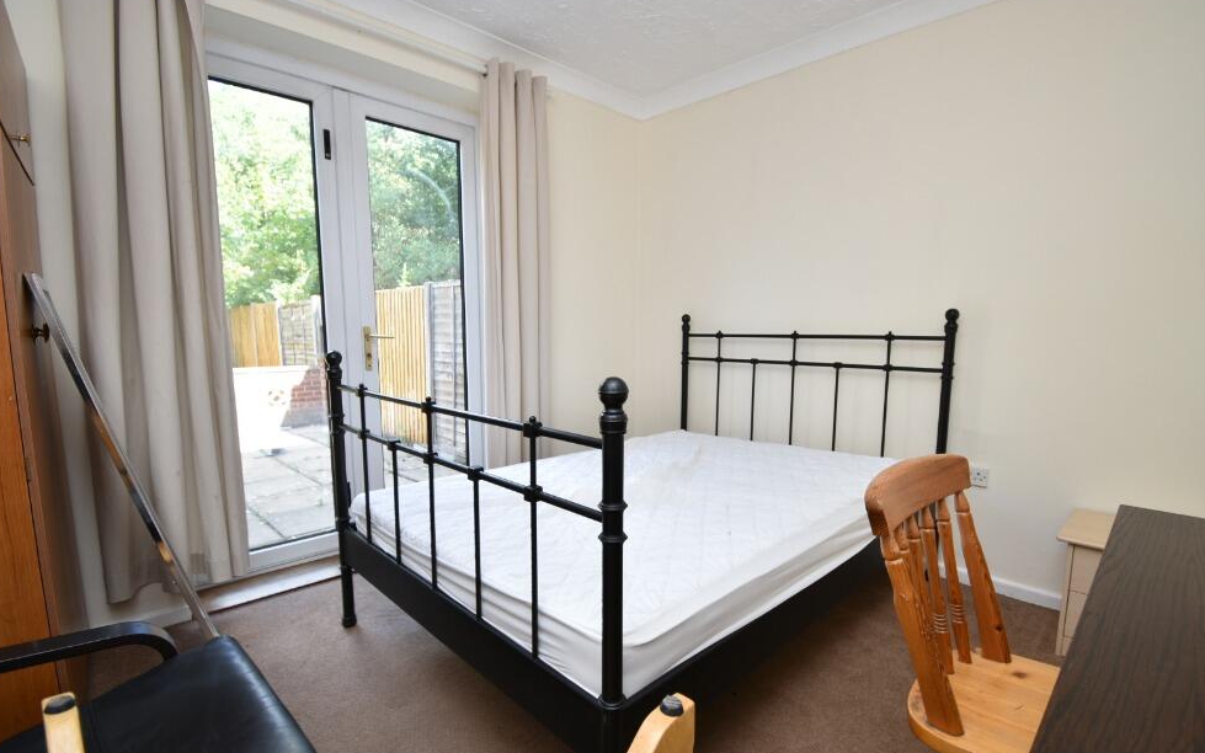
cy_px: 404
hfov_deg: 97.8
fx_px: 525
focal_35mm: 16
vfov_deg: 71.2
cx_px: 613
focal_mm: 10
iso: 100
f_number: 4.5
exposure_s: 1/20
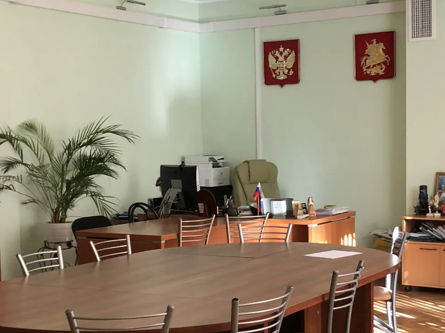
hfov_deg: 28.2
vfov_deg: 21.2
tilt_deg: -4.7
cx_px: 242
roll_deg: +0.7
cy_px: 238
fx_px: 887
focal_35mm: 69
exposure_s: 1/17
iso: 64
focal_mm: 4
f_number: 1.8
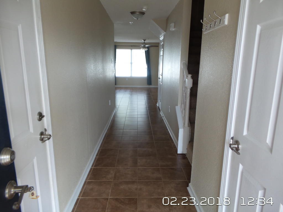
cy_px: 106
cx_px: 142
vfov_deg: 58.9
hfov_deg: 73.9
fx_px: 188
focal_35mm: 23
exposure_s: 1/30
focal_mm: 4.1
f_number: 2.8
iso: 125
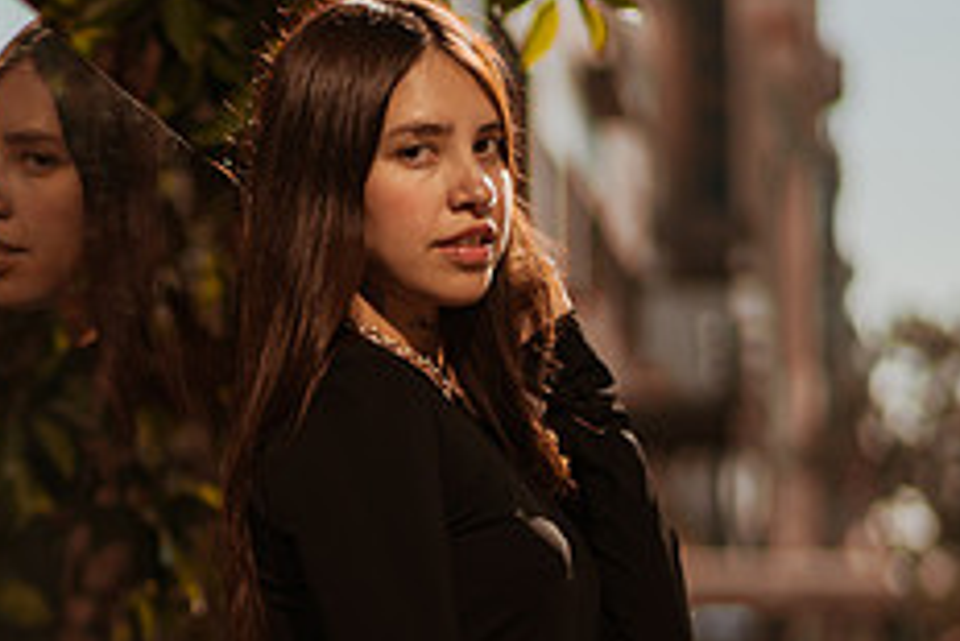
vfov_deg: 9.4
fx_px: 3869
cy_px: 651
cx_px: -83
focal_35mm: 145
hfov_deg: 13.9
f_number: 1.4
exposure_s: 1/8000
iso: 50
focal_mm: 58
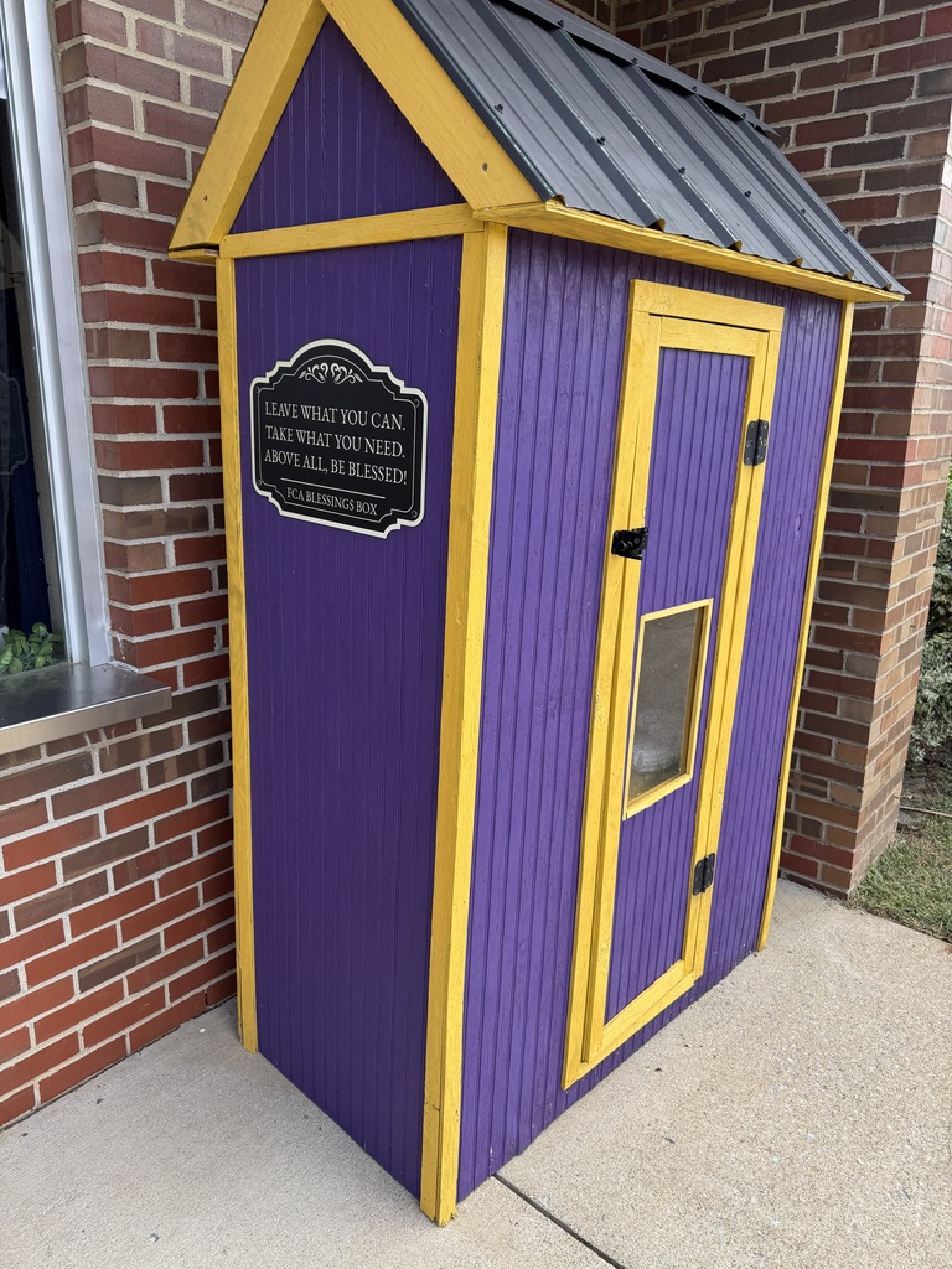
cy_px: 634
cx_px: 476
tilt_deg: -14.4
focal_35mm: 24
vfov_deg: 71.6
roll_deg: -0.6
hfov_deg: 56.8
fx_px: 880
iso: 80
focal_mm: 6.76
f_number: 1.78
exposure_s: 1/822
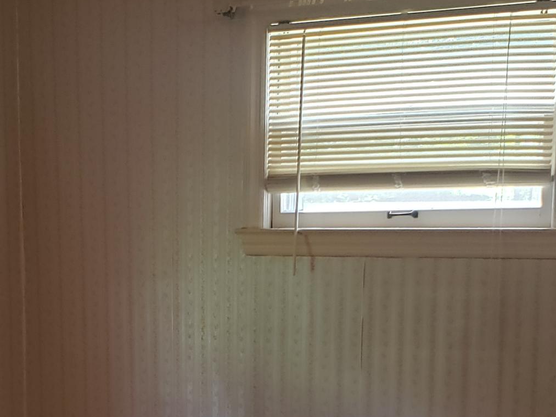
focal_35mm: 77
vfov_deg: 18.7
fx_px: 1237
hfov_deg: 25.1
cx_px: 165
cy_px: 409
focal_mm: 4.3
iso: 200
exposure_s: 1/60
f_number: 2.4
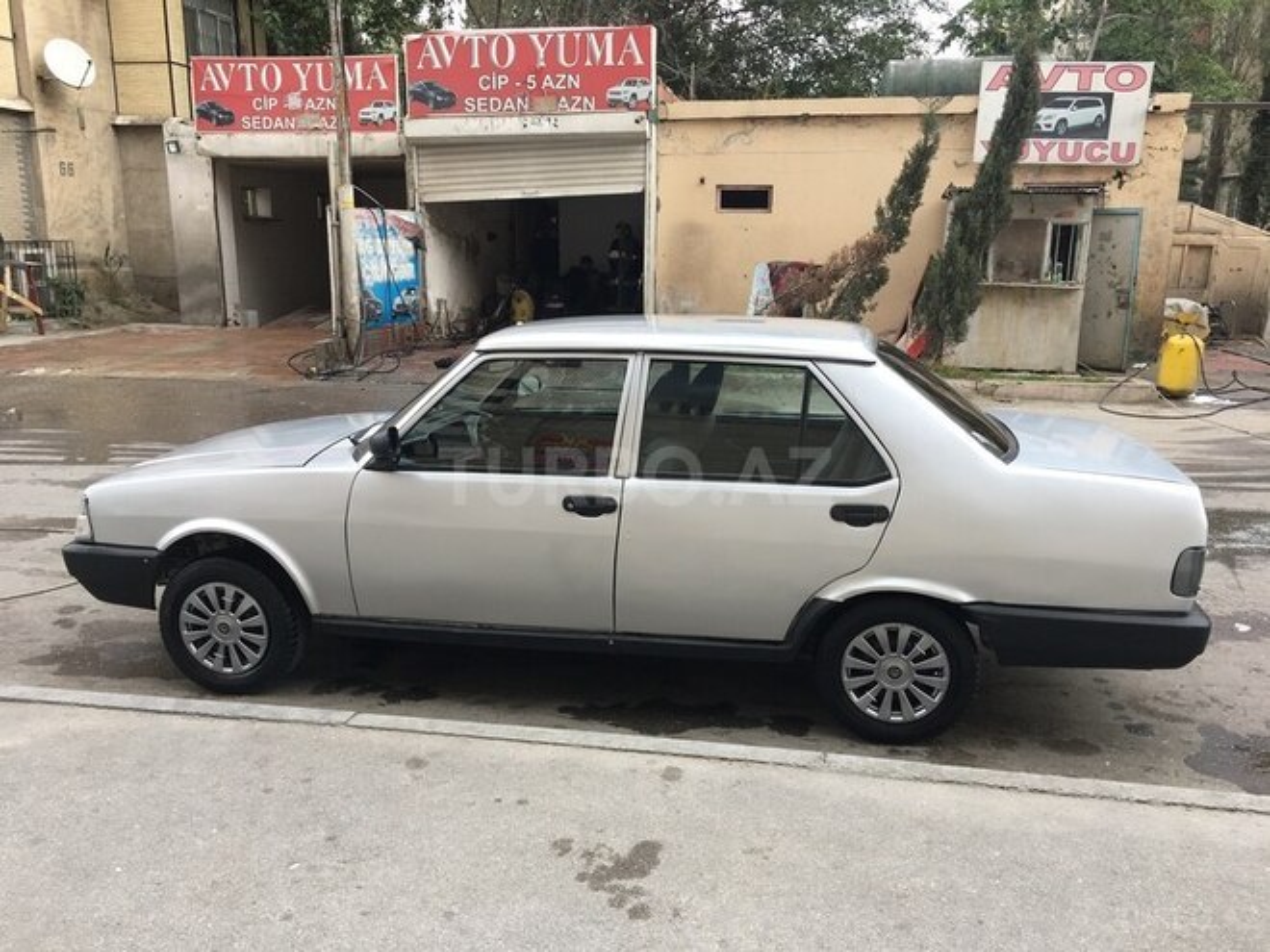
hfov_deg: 61.7
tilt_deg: -13.0
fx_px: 1064
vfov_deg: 48.2
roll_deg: -0.3
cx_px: 635
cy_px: 476
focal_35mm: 29
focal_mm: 4.15
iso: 25
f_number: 2.2
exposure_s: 1/229
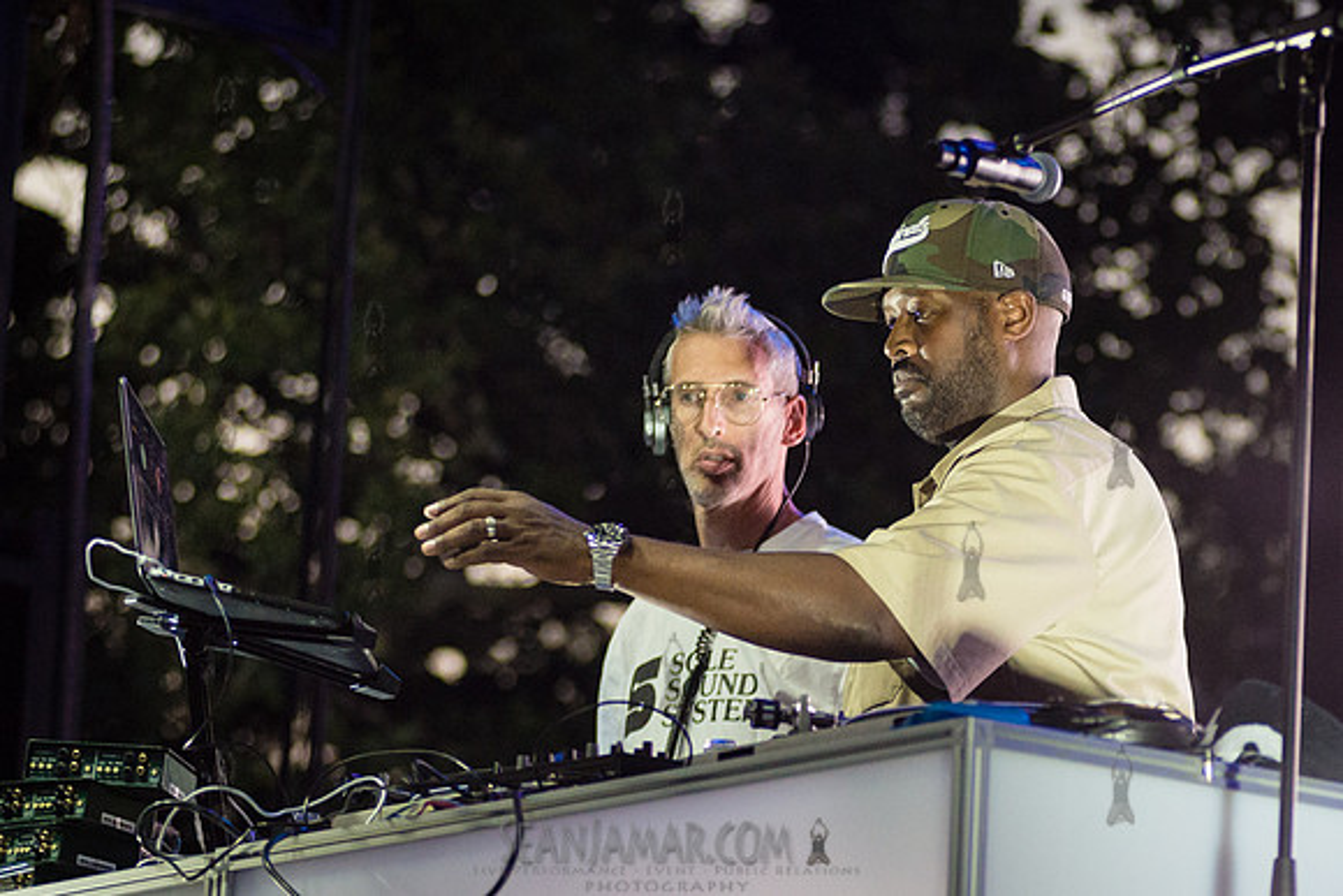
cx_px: 979
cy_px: 548
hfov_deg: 11.3
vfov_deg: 7.5
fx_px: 6801
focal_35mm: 182
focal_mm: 105
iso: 3200
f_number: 3.5
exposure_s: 1/500
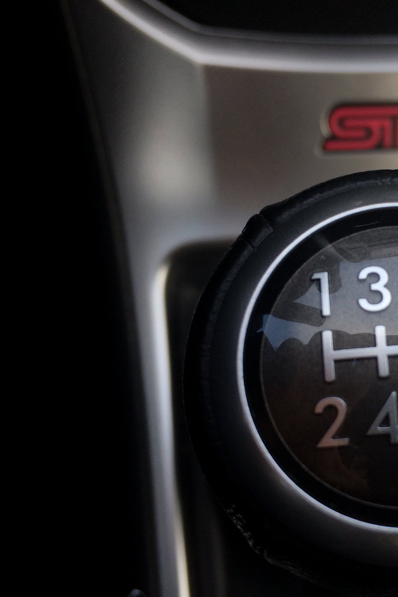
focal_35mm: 41
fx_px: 680
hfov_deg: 30.9
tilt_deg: -68.7
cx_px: 369
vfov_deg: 47.4
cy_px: 298
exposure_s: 1/179
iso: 32
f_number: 2.2
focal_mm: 4.15
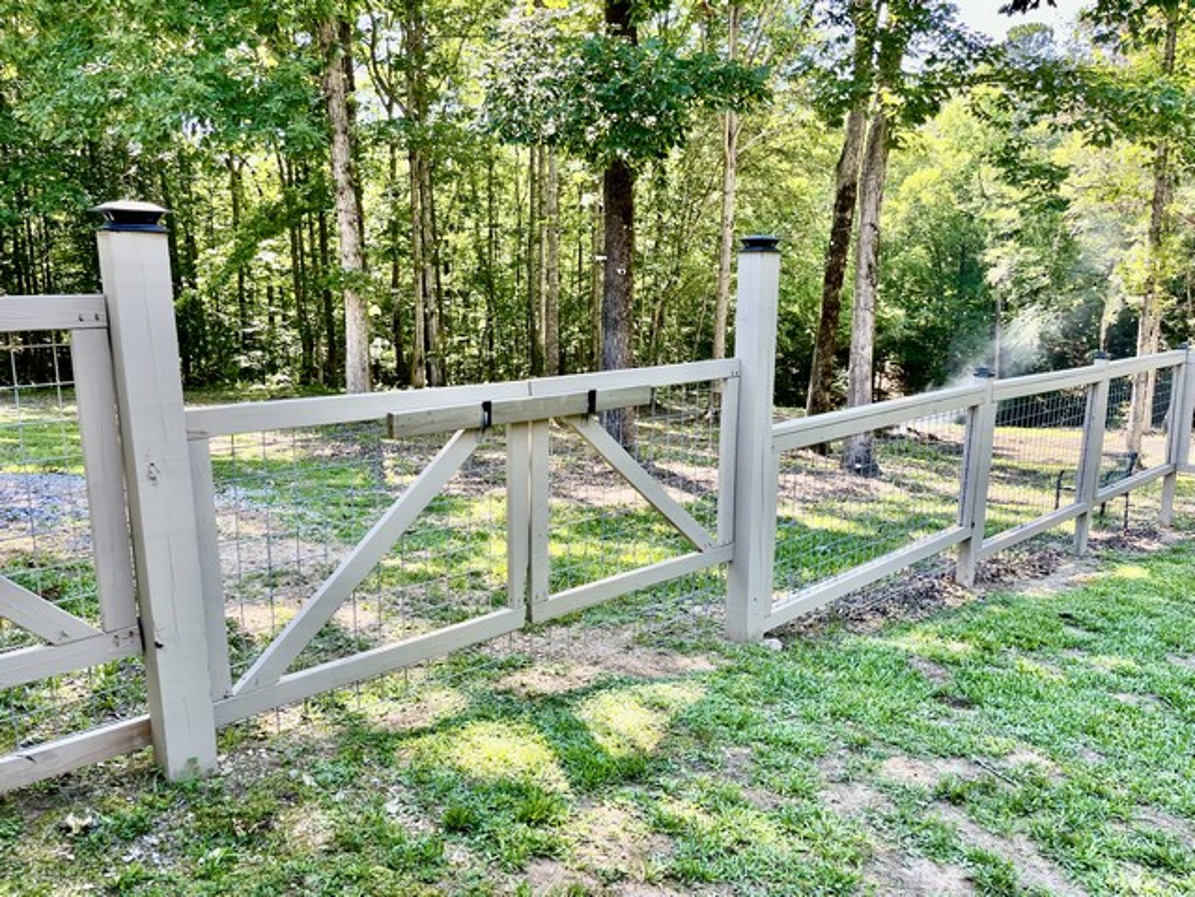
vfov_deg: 53.1
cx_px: 598
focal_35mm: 26
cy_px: 448
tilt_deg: -11.9
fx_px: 898
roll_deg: -0.7
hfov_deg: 67.3
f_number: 1.6
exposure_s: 1/152
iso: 40
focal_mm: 5.1
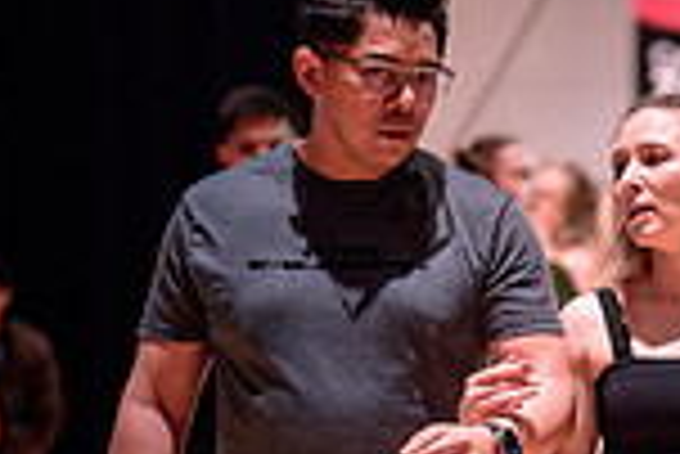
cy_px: 675
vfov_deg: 6.2
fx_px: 4178
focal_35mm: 221
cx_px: 1108
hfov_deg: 9.0
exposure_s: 1/250
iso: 1250
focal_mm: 50
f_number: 1.4
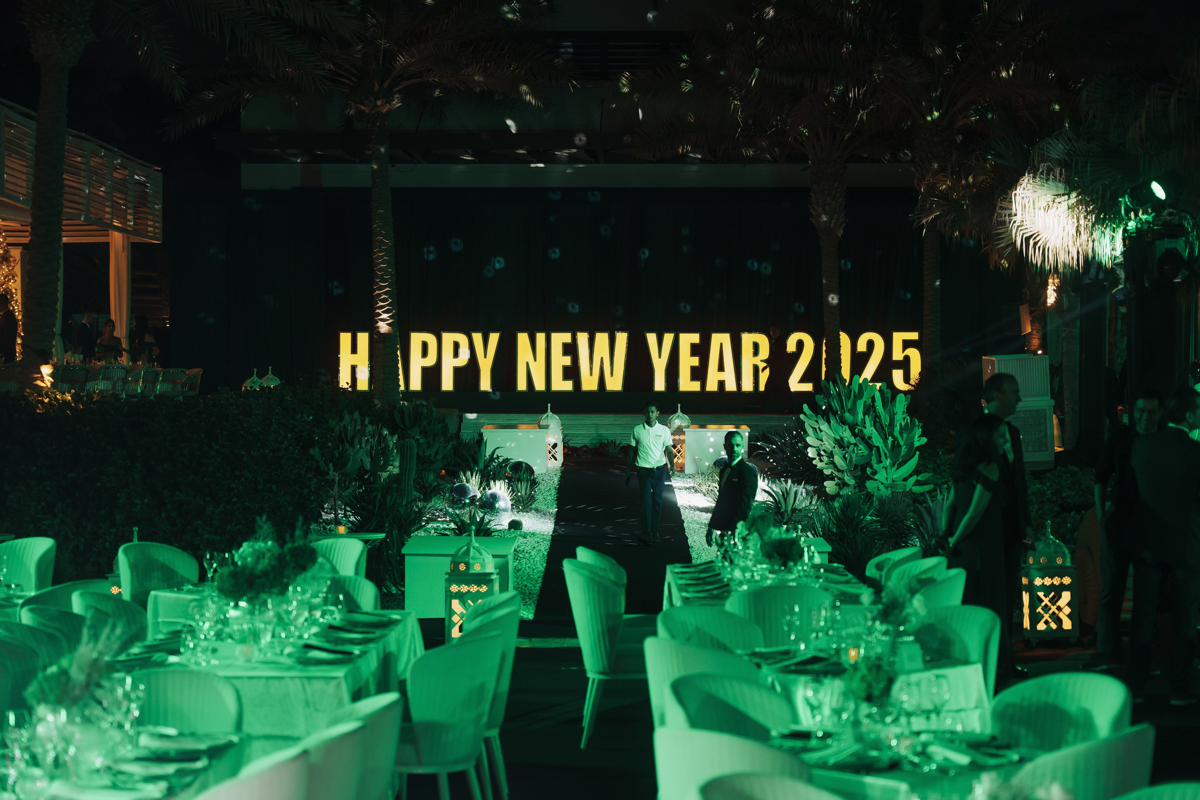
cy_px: 380
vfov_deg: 18.2
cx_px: 614
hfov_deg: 27.0
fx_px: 2503
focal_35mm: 75
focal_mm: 70
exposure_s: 1/160
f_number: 2.8
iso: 640
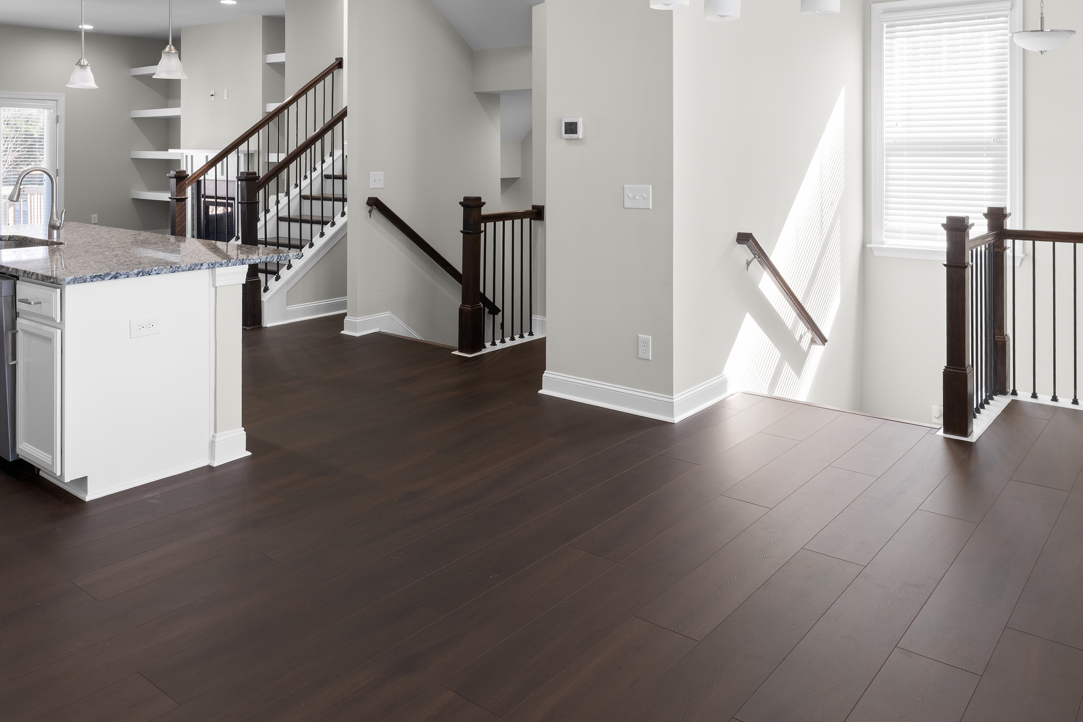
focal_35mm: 29
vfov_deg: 43.1
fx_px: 872
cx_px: 583
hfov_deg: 63.6
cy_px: 157
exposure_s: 1/2.5
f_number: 10
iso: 200
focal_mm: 18
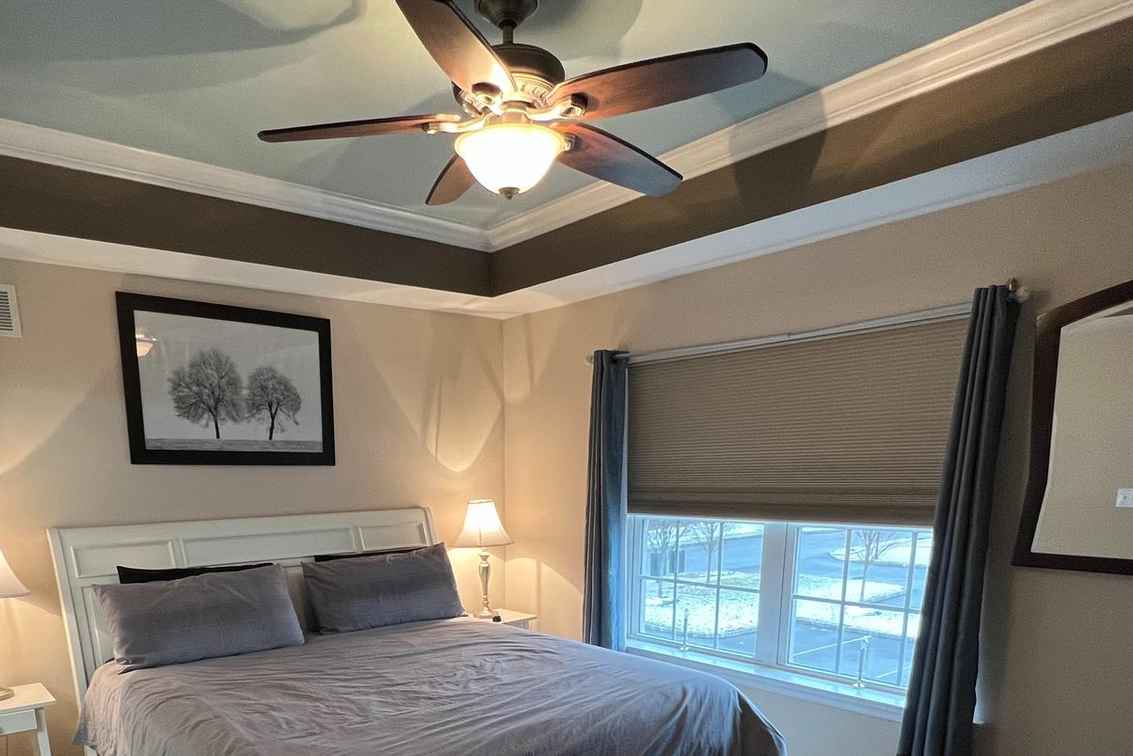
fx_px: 724
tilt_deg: -12.9
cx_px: 466
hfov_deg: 75.4
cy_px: 646
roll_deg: +1.5
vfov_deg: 50.4
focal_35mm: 23
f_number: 1.8
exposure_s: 1/60
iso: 250
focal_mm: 1.57
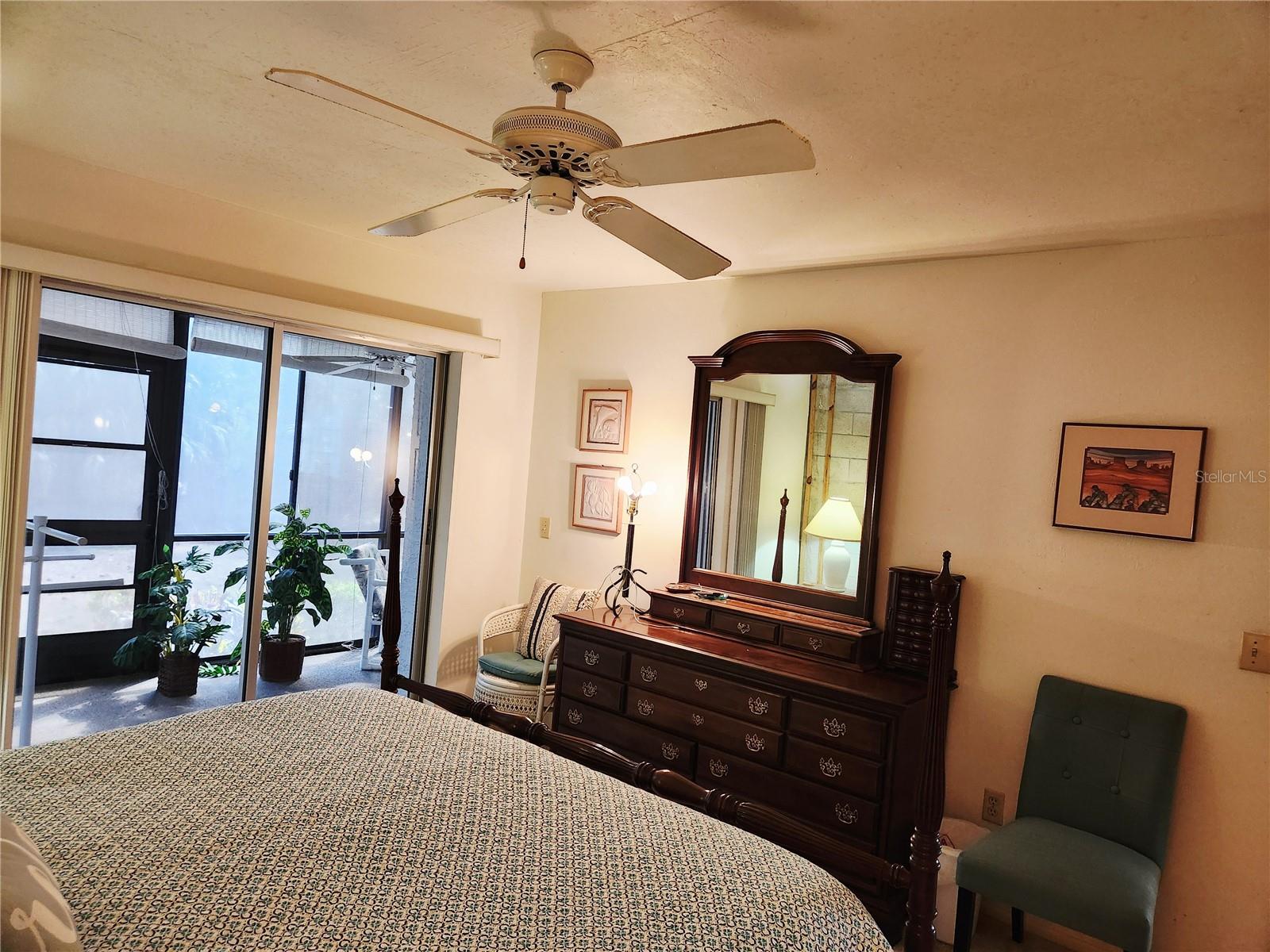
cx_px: 635
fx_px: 844
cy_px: 476
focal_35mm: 23
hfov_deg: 73.9
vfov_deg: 58.9
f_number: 1.8
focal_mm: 5.4
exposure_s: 1/120
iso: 320
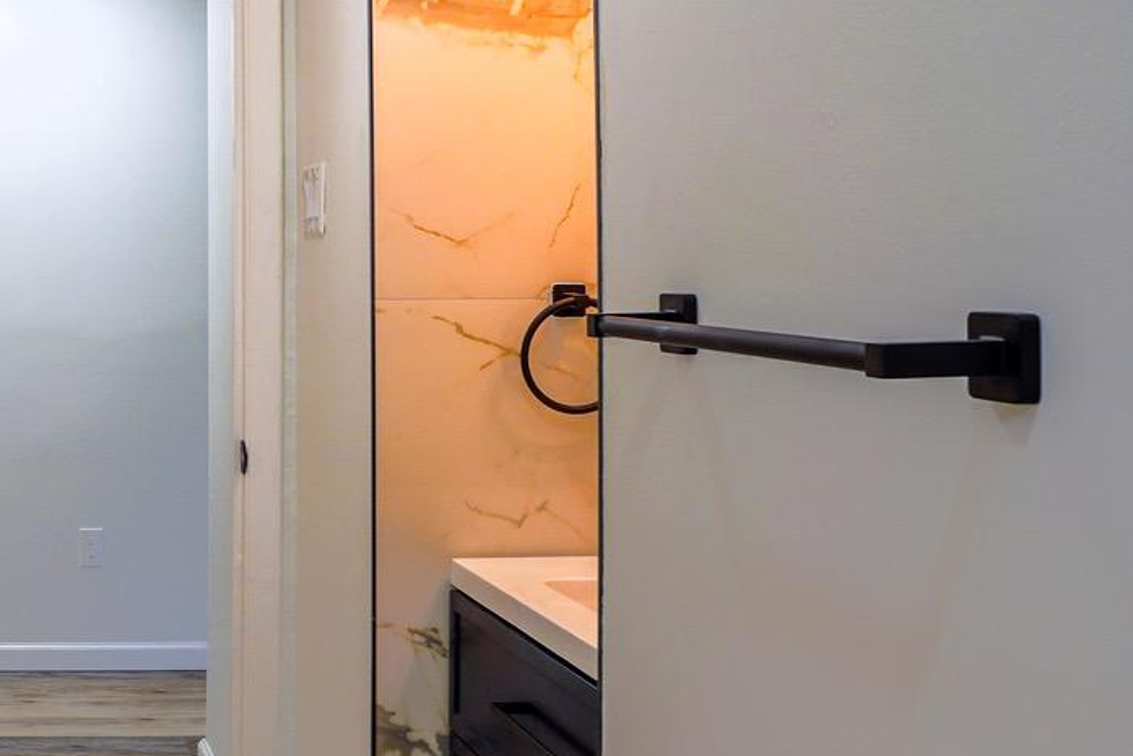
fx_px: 1479
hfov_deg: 37.8
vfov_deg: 28.5
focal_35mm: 47
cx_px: 24
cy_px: 259
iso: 200
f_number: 8
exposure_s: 1/160
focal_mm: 16
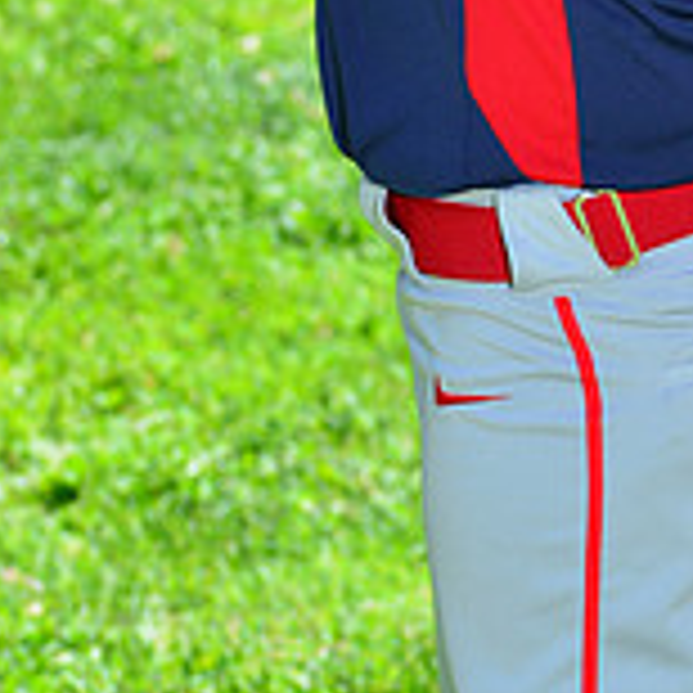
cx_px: 772
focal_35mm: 352
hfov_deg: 5.0
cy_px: -396
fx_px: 7973
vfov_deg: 4.9
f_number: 8
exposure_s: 1/200
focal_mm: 110
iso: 200
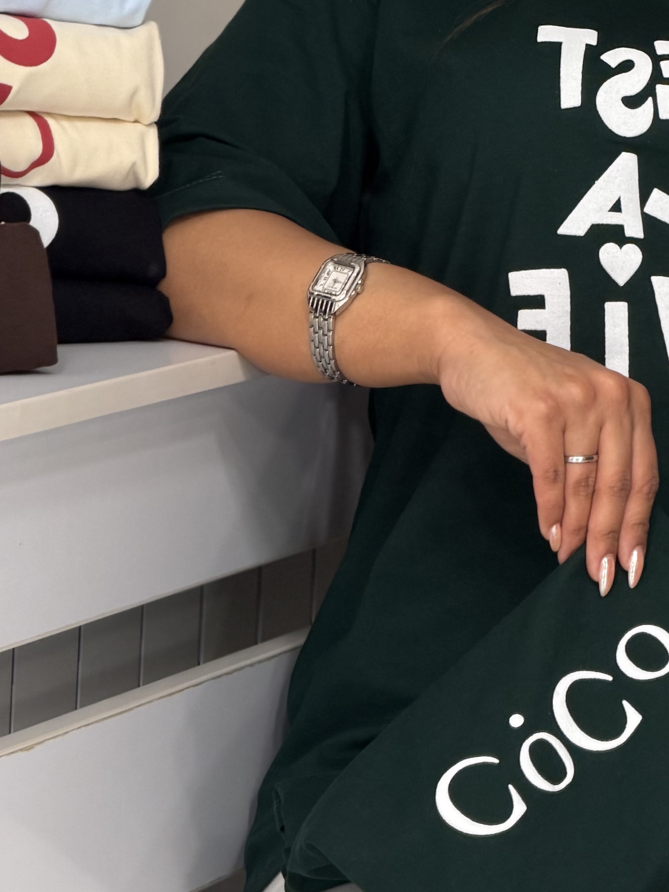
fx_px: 5720
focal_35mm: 222
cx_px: 491
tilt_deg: -6.9
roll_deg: -2.0
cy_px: 233
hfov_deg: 6.7
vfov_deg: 8.9
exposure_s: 1/100
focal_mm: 16.89
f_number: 2.8
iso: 80
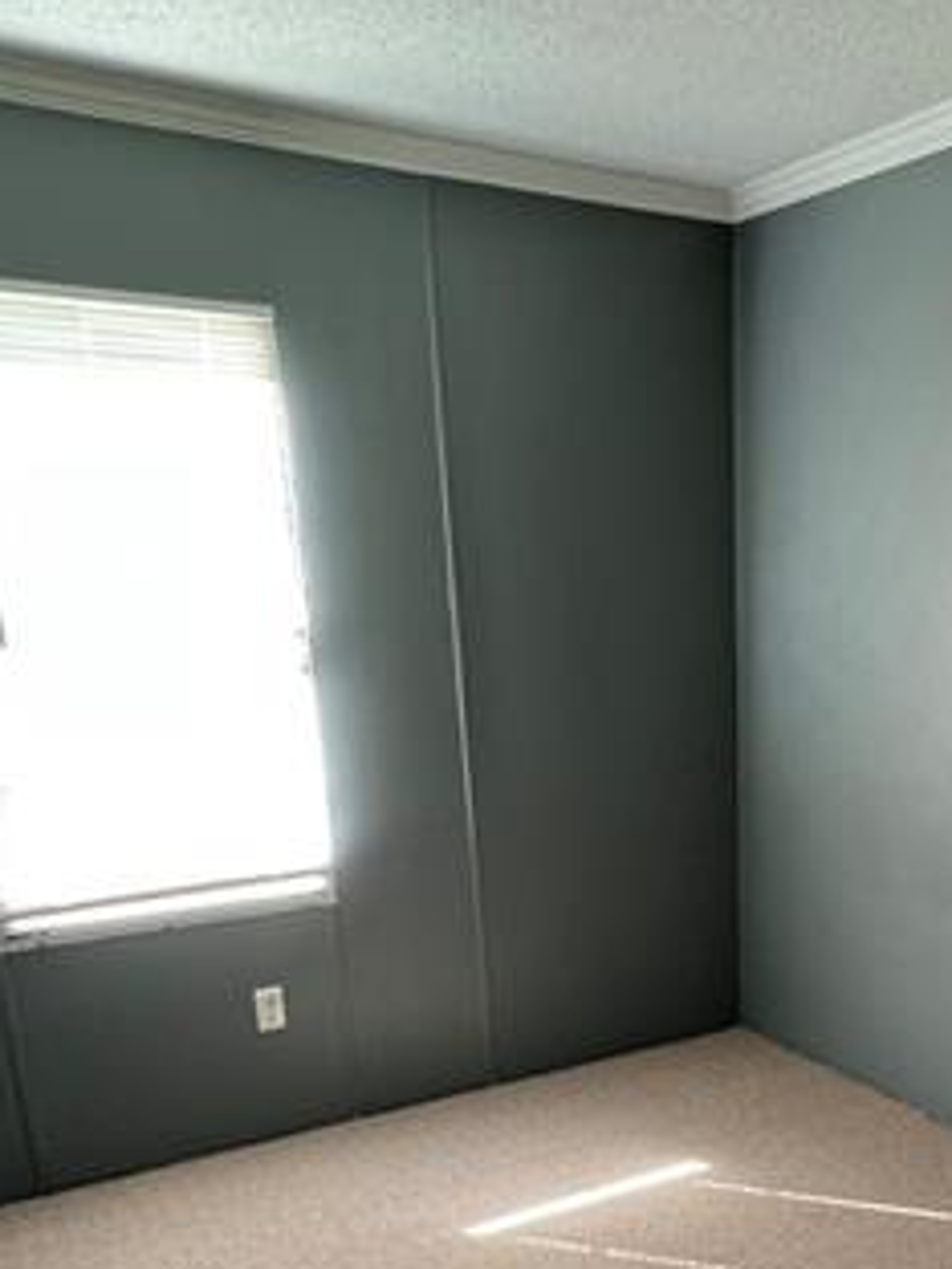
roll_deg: +0.2
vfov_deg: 52.7
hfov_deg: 42.8
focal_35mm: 32
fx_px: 1173
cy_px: 1033
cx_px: 712
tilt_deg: -19.6
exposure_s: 1/60
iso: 160
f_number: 1.8
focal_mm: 1.57
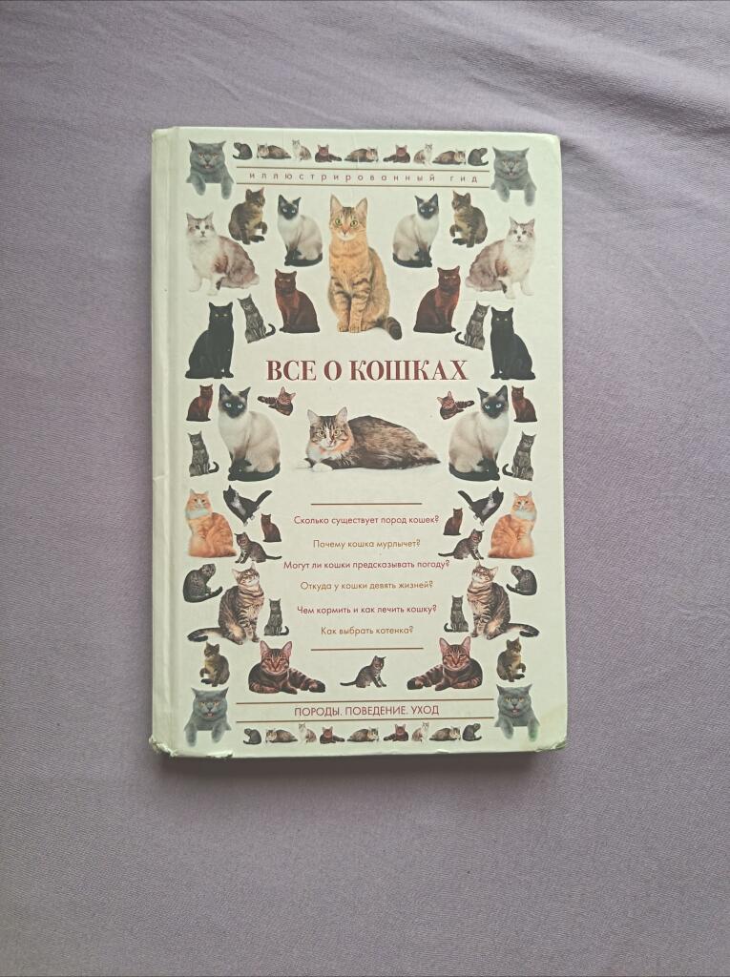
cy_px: 488
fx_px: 677
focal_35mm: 24
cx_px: 365
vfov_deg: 71.7
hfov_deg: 56.7
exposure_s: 1/100
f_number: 1.75
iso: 726
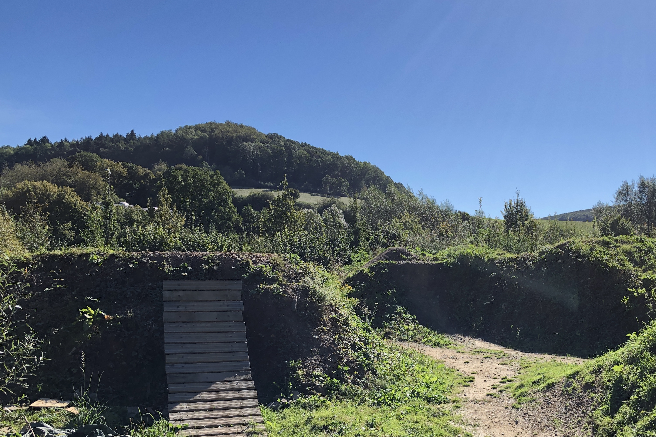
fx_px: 711
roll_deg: -1.0
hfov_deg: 48.8
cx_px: 432
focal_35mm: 39
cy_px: 288
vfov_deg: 33.9
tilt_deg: -1.6
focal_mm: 3.99
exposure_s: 1/857
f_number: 1.8
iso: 20
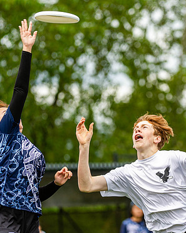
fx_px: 2731
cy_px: 98
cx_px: 168
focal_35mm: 397
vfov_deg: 4.9
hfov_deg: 3.9
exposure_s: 1/1000
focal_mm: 200
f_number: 4
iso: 220
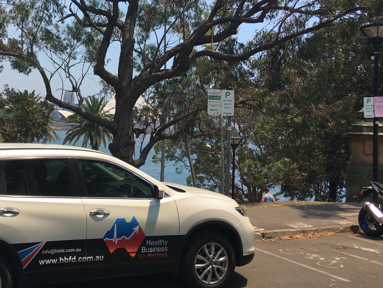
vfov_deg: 32.0
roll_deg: -3.1
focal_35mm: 45
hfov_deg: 40.7
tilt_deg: +2.8
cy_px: 104
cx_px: 87
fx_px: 498
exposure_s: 1/1672
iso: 25
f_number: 2.2
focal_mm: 4.15
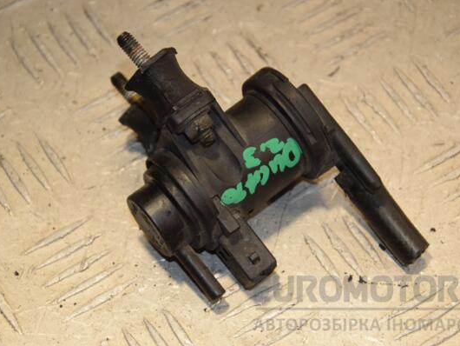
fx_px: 2127
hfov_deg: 12.3
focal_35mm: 160
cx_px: 237
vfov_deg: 9.3
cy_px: 173
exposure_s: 1/200
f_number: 6.3
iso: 800
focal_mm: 98
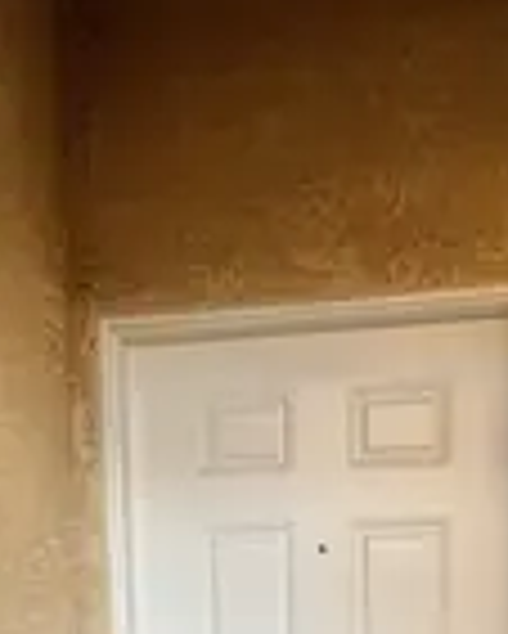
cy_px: 715
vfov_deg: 39.8
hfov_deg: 40.8
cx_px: 324
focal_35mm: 36
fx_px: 676
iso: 80
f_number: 1.8
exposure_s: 1/99
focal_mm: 1.57
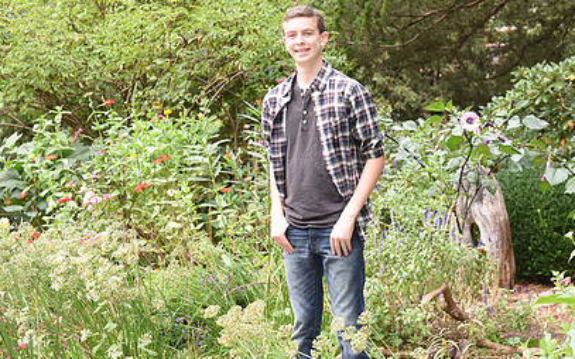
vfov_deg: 20.3
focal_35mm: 64
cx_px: 307
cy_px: 138
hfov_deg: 32.0
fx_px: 1003
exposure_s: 1/250
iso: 500
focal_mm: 44
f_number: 4.5
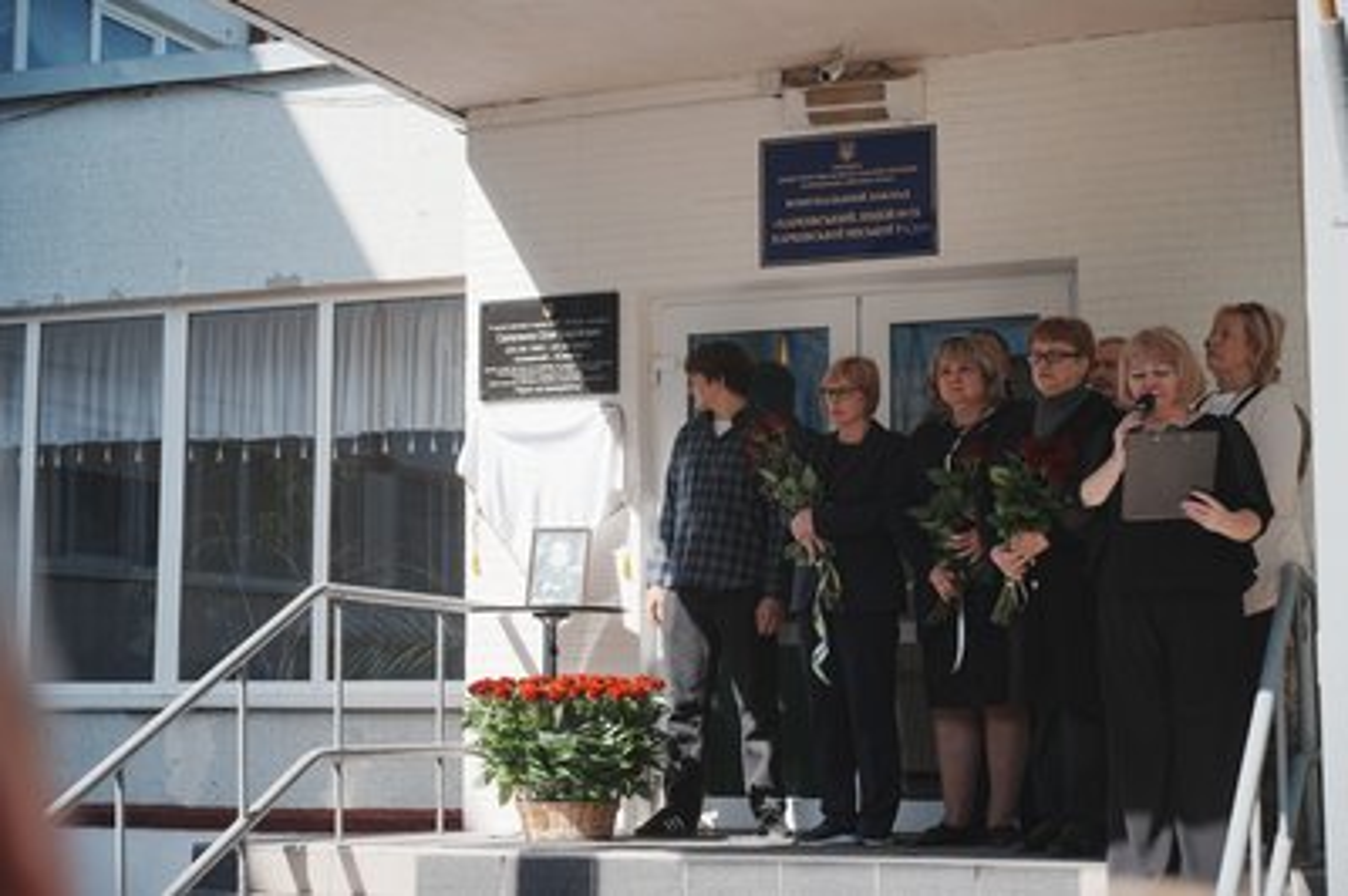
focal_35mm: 64
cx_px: 674
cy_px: 448
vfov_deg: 21.2
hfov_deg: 31.4
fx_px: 2394
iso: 100
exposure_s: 1/1000
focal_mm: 64
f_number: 3.5
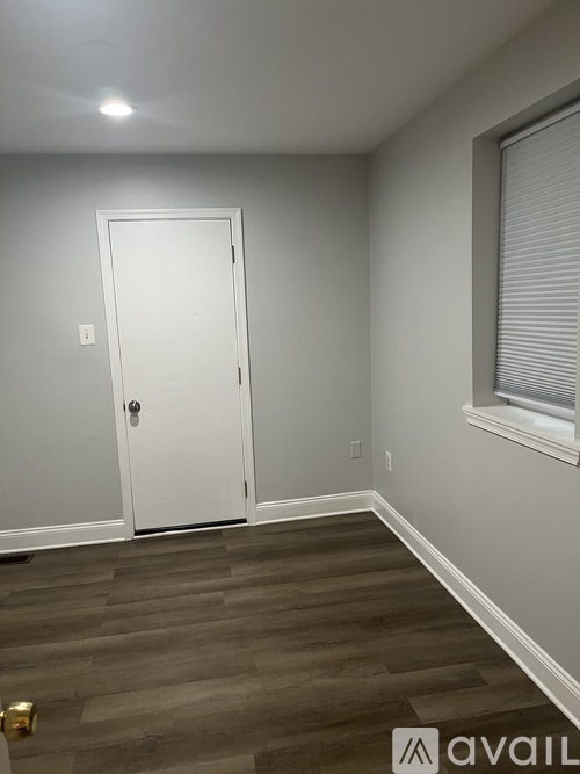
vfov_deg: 67.3
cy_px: 387
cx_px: 290
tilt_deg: -10.4
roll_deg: +2.8
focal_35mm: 26
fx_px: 581
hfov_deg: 53.0
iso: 160
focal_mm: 5.1
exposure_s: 1/60
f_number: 1.6
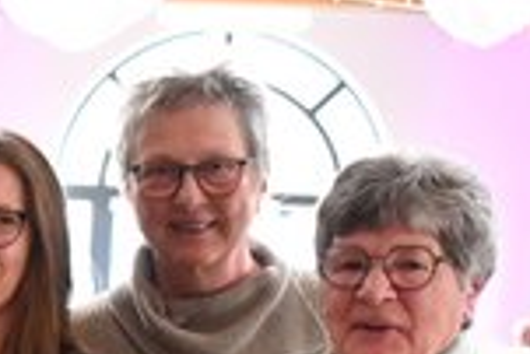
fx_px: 2063
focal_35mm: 140
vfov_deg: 9.7
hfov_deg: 14.0
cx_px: -170
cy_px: 424
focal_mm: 31
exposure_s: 1/60
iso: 4000
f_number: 4.2
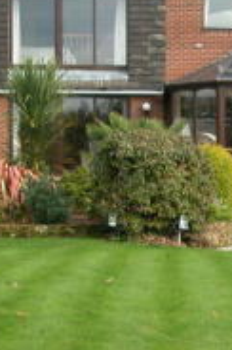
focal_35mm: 109
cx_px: 282
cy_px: 239
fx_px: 1058
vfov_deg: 18.7
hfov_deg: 12.2
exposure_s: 1/189
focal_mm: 8.3
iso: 100
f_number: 5.2
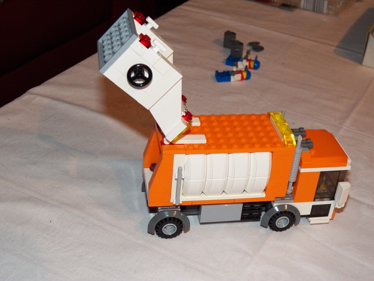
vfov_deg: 29.1
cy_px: 140
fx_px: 541
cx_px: 187
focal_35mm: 50
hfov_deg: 38.2
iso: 400
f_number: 3.2
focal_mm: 8.9
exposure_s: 1/40
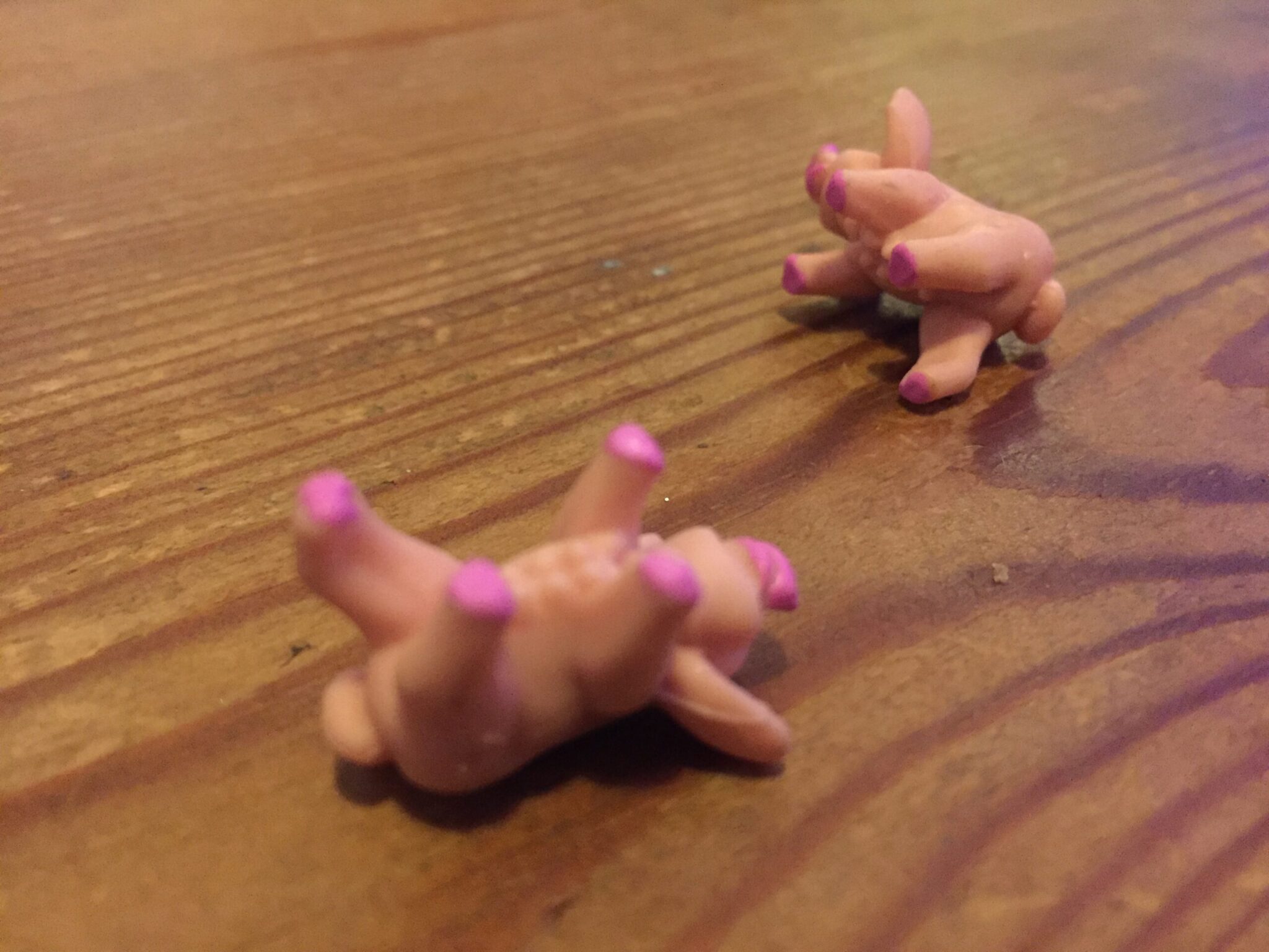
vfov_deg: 48.2
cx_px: 634
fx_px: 1063
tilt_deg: -39.0
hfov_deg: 61.7
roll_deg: -0.9
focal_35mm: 29
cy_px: 476
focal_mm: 4.15
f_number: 2.2
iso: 800
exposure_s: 1/17
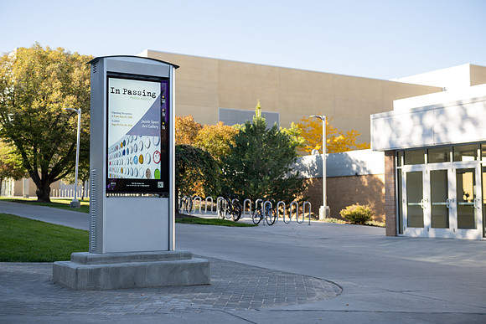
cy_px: 162
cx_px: 243
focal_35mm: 48
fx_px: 648
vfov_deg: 28.1
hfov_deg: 41.1
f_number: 4
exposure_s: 1/400
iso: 200
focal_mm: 48
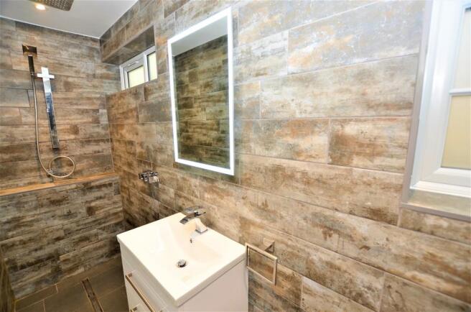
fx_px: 196
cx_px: 236
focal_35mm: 15
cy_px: 156
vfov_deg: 77.0
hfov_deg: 100.5
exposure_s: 1/60
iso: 220
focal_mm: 10
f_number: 4
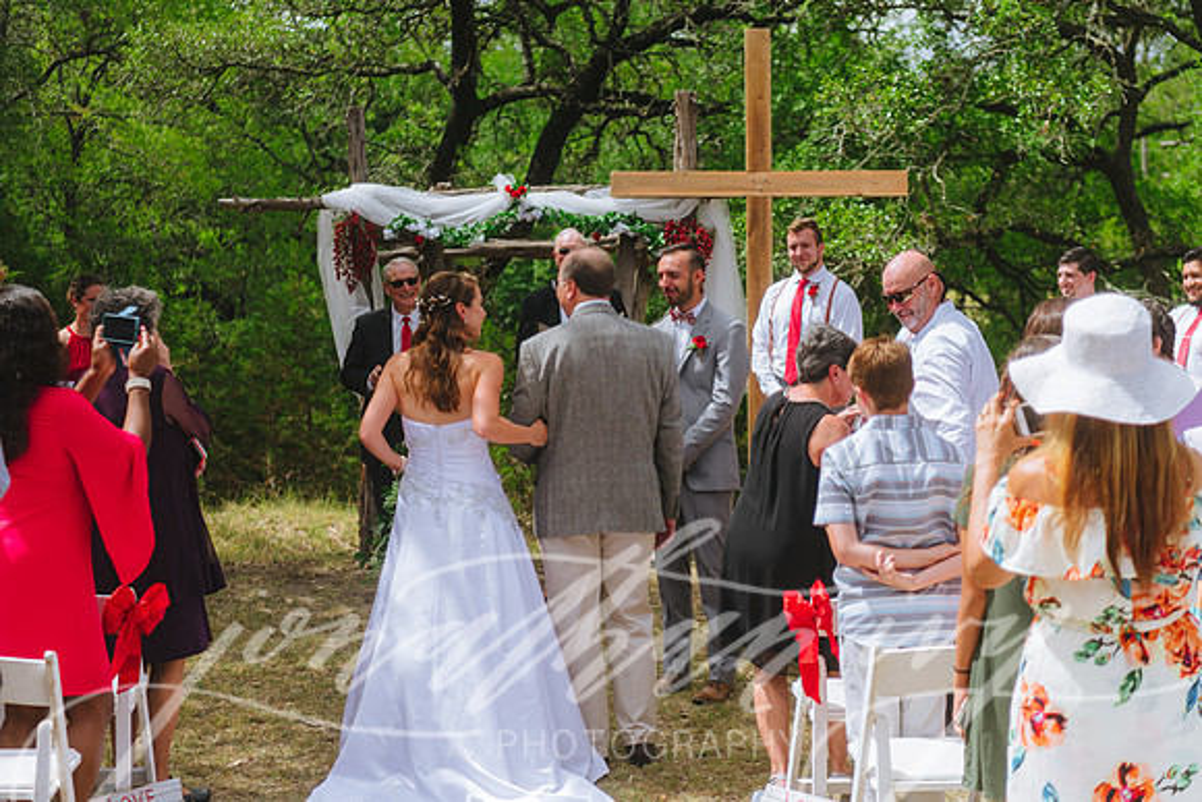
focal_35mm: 66
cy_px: 372
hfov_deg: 30.3
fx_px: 2220
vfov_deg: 20.5
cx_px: 644
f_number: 2.8
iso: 31
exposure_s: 1/1000
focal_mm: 62
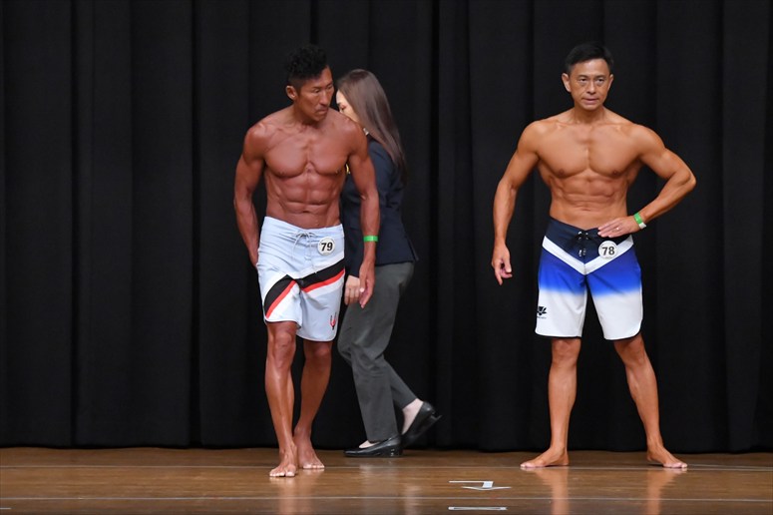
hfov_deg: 8.1
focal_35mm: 255
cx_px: 386
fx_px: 5473
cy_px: 258
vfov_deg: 5.4
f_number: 5.6
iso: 8000
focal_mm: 170
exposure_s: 1/400
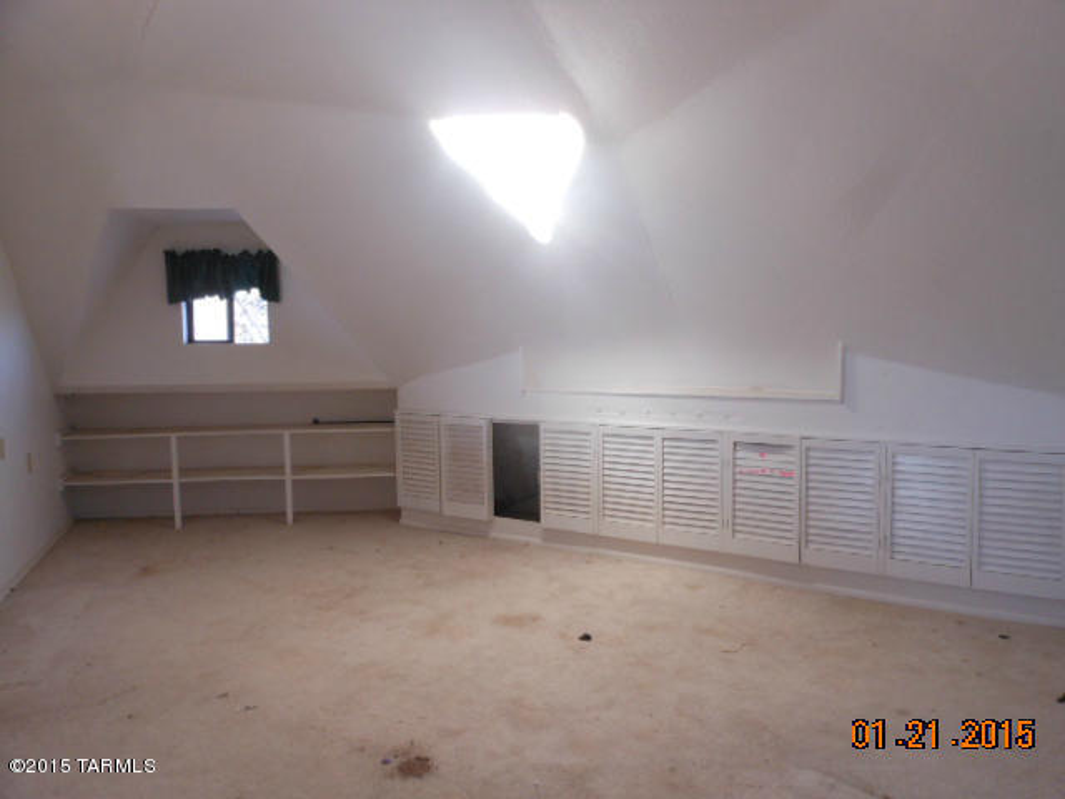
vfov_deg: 49.7
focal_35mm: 28
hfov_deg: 63.4
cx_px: 532
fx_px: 861
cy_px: 400
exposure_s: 1/30
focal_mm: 5
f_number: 3.7
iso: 160
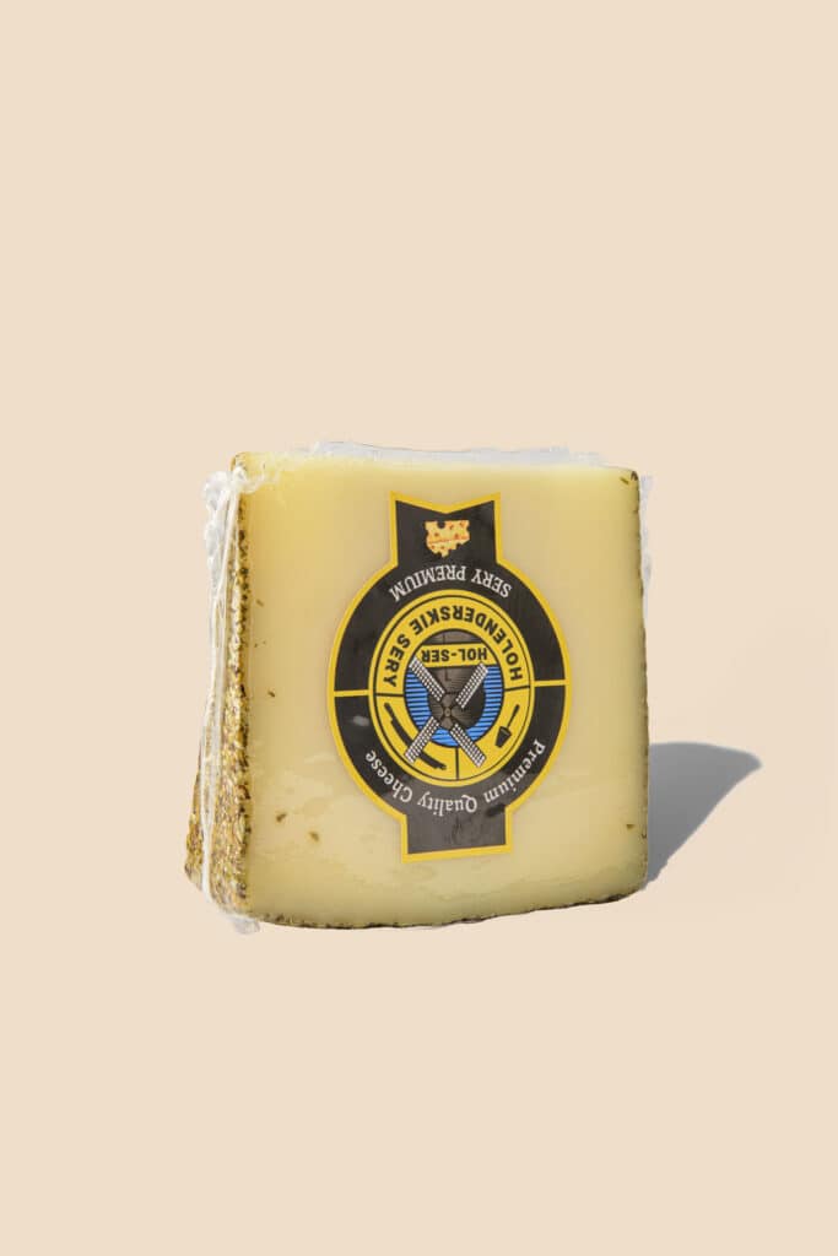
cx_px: 419
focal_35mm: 58
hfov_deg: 23.4
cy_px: 628
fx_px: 2024
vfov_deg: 34.5
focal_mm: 58
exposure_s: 1/200
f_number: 16
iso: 125
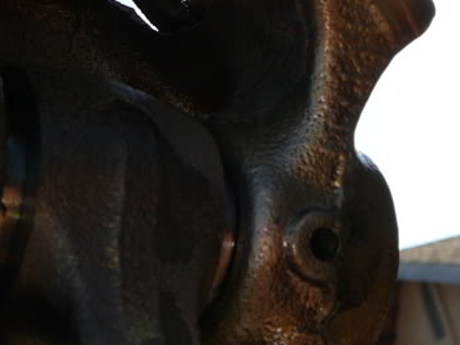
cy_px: 175
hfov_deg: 19.5
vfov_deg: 14.6
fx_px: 1342
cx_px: 244
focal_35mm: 101
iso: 80
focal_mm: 5.2
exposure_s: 1/400
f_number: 5
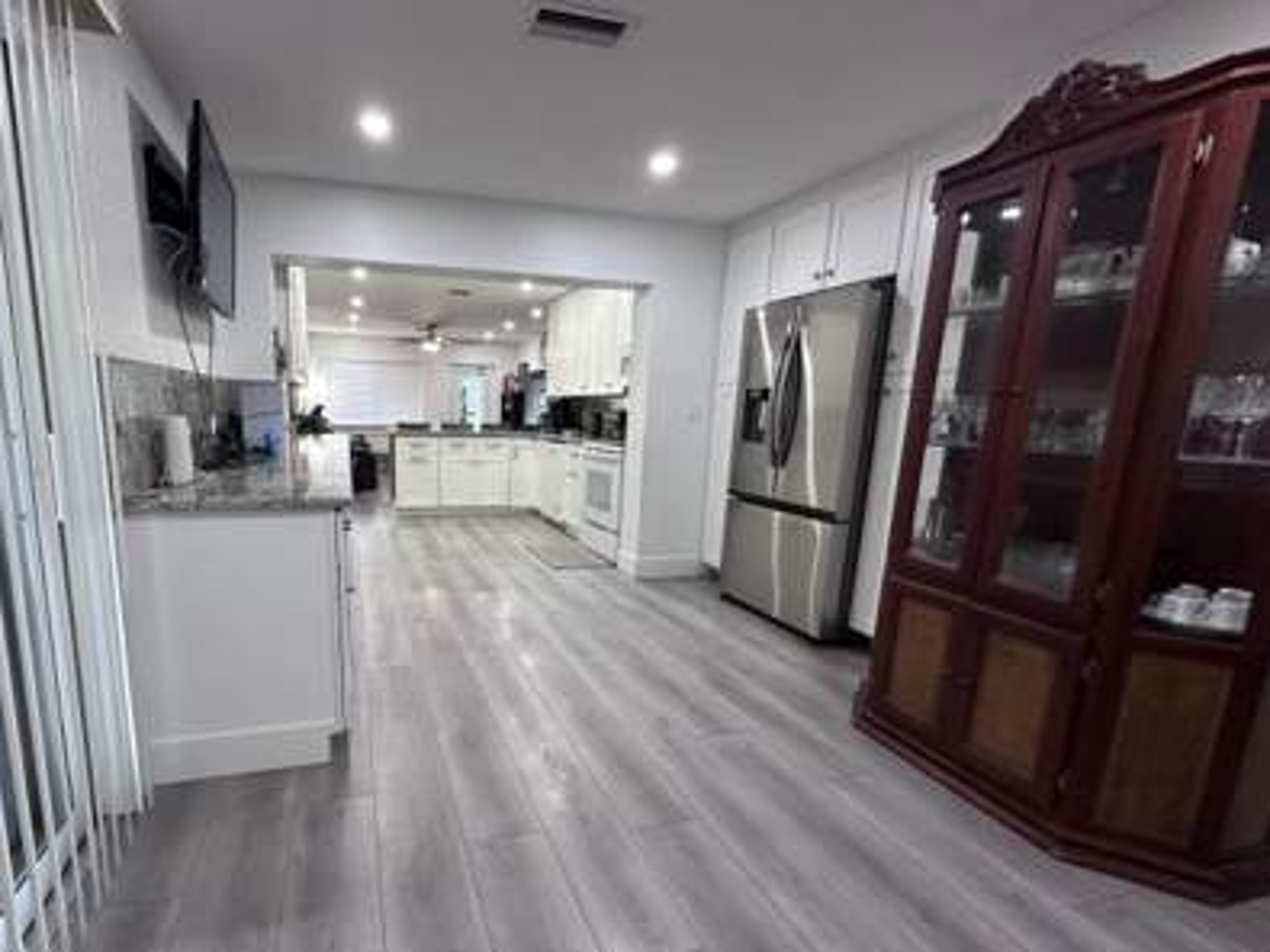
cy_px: 523
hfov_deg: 90.0
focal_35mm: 17
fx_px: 624
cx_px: 514
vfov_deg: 74.5
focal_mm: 2.22
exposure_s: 1/120
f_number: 2.2
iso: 320
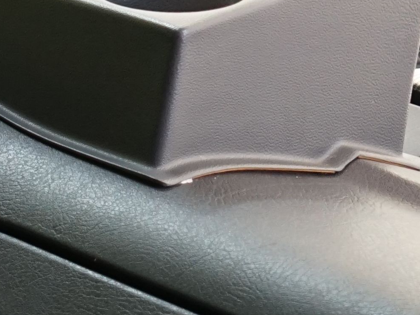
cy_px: 484
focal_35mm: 163
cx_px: -701
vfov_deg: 8.9
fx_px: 1977
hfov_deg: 10.0
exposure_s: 1/30
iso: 1000
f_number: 3.5
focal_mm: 28
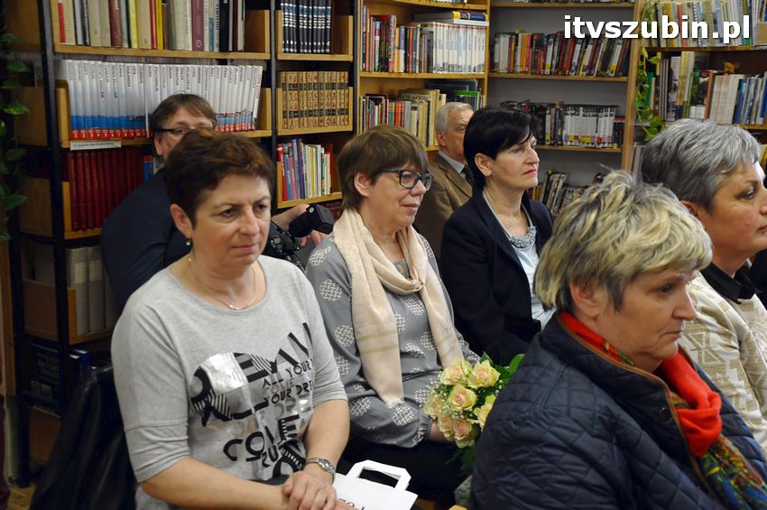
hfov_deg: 43.6
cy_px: 255
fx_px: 958
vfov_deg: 29.8
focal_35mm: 45
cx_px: 384
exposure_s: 1/80
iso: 1600
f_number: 4.5
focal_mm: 30
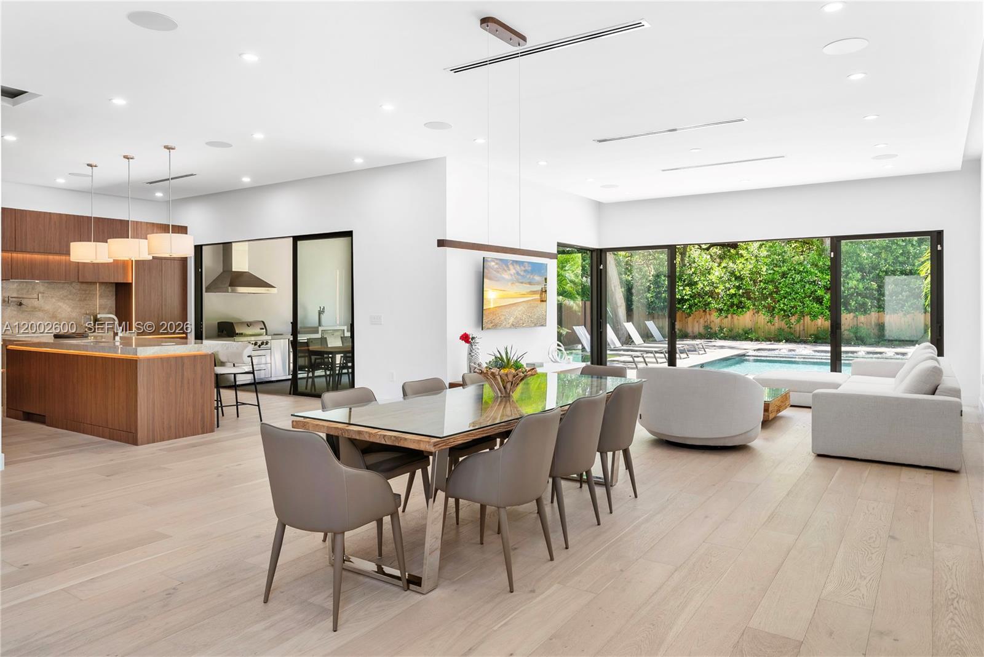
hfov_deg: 73.7
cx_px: 492
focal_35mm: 24
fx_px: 656
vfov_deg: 53.2
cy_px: 328
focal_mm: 24
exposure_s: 1/50
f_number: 8
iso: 250
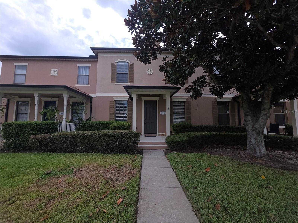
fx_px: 112
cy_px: 112
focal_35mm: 13
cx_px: 149
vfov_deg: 89.9
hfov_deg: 106.2
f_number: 1.9
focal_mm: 2.2
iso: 20
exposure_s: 1/709
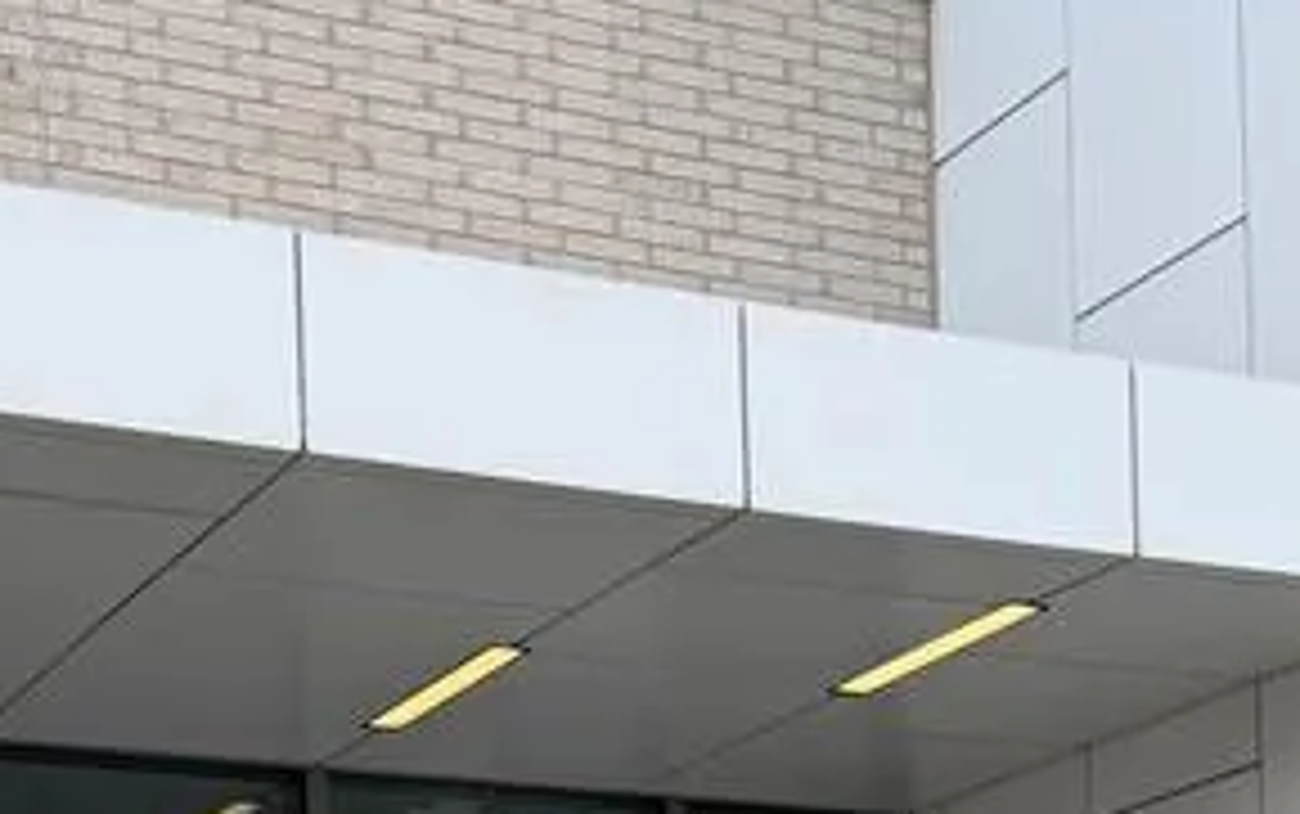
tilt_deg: +3.8
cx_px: 747
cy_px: 1241
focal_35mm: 90
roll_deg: +1.5
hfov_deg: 23.0
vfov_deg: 13.6
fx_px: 3190
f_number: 1.78
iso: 80
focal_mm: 6.76
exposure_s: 1/1250
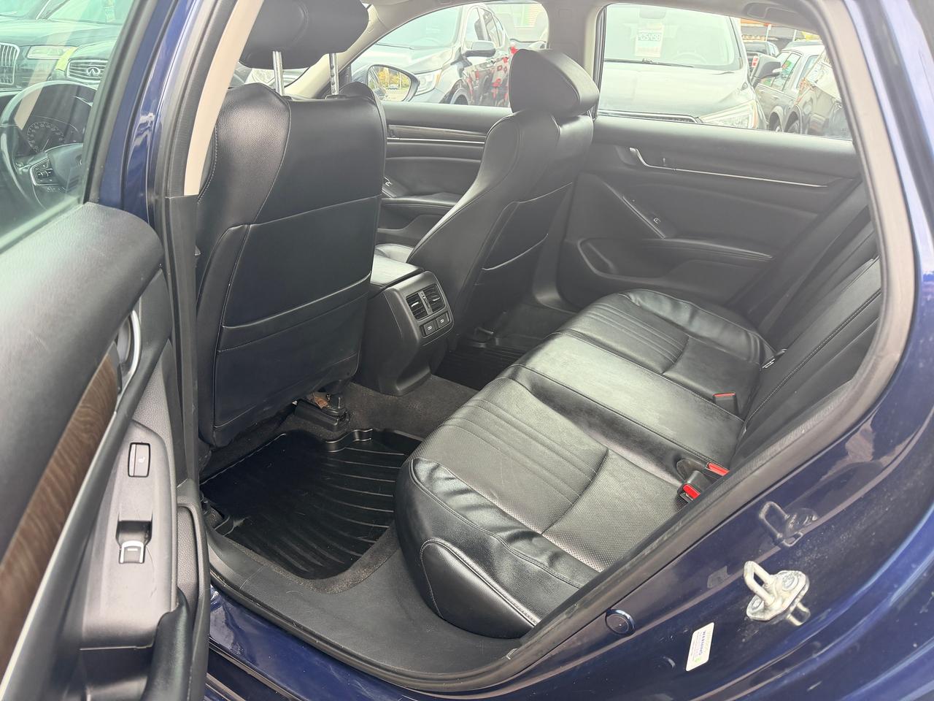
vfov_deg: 56.8
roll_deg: -3.4
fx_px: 648
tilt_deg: -26.4
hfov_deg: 71.6
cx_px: 467
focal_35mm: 24
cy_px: 350
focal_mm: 6.76
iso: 200
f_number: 1.78
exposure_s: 1/215
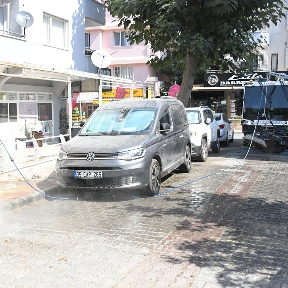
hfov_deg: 39.1
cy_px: 144
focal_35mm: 43
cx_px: 128
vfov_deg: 39.2
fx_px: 405
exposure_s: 1/6400
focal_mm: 22
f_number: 4.5
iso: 2000
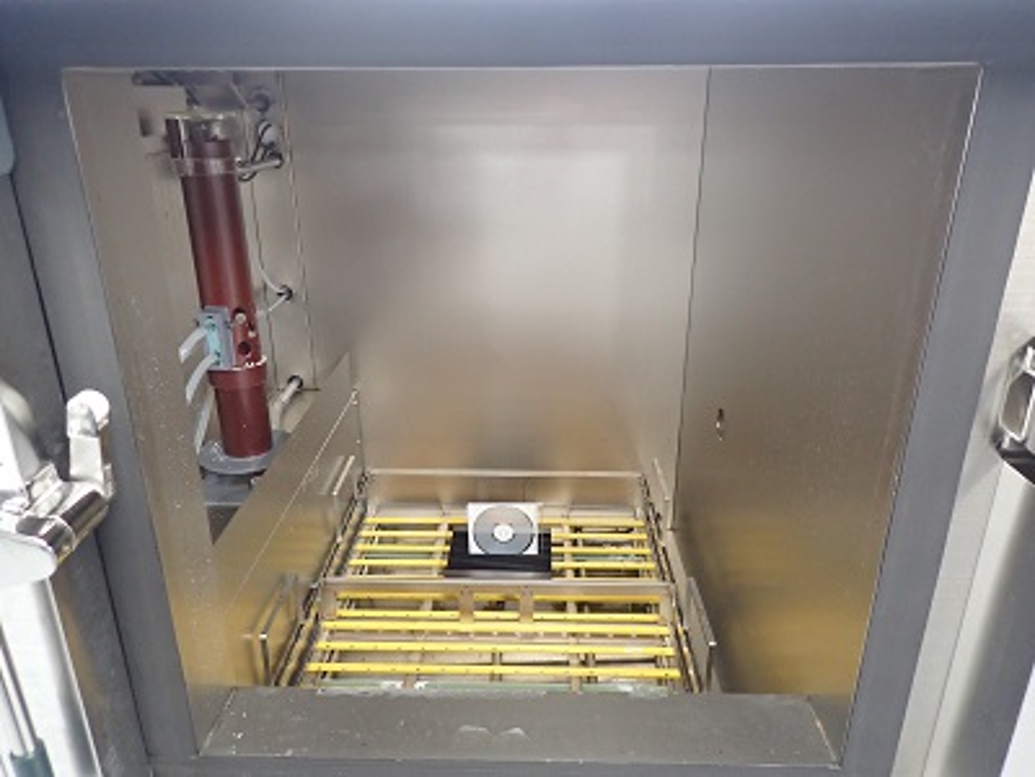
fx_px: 747
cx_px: 518
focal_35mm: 25
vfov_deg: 54.9
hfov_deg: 69.4
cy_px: 388
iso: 500
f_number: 2
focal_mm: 4.5
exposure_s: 1/30
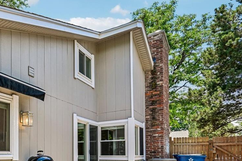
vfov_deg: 39.9
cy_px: 148
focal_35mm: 30
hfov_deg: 50.5
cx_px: 2
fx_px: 202
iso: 64
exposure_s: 1/50
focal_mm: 14
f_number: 10
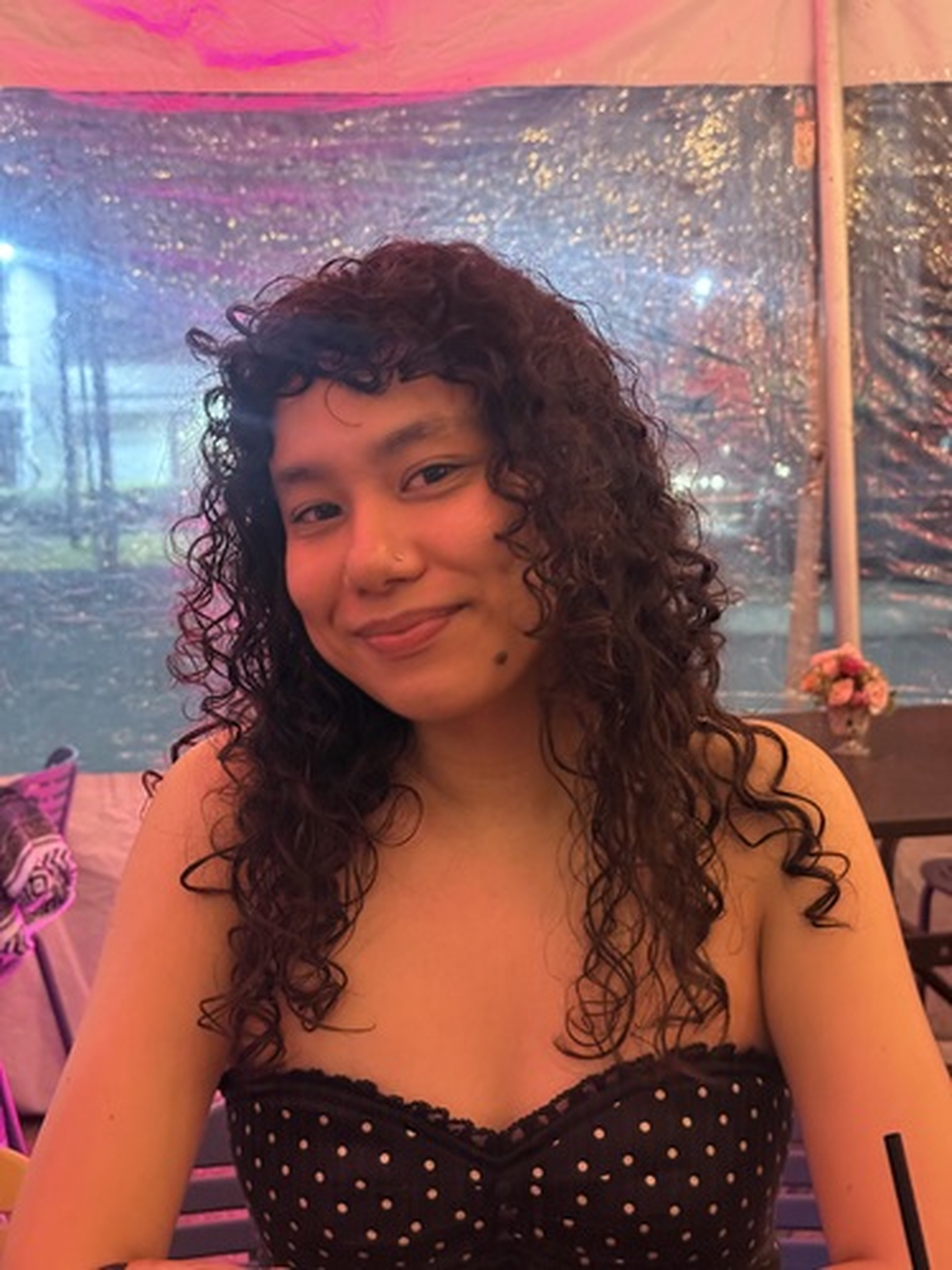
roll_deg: +2.0
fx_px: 1760
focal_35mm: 48
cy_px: 635
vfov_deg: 39.7
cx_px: 476
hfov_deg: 30.3
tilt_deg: -2.2
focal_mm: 6.76
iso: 640
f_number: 1.78
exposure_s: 1/20
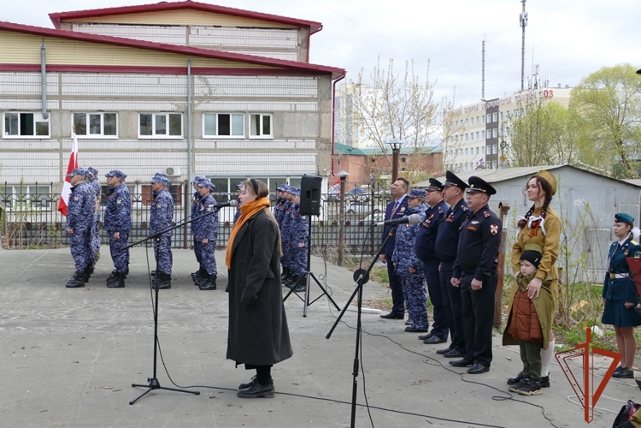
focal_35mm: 49
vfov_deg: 27.5
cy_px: 214
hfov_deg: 40.3
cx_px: 320
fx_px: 872
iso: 125
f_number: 3.3
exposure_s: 1/640
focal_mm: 17.83
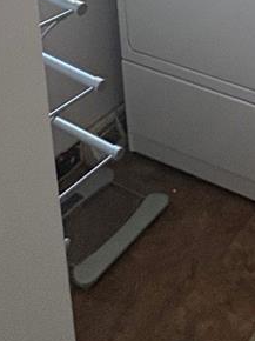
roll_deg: -1.2
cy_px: -198
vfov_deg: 24.2
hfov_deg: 20.7
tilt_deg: -12.0
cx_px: 402
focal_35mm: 58
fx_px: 571
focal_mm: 2.22
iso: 250
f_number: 2.2
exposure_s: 1/60
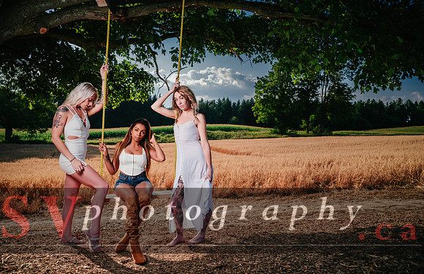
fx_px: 315
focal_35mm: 27
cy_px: 137
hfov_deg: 67.8
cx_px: 212
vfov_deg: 47.0
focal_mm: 32
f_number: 4
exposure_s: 1/125
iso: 50
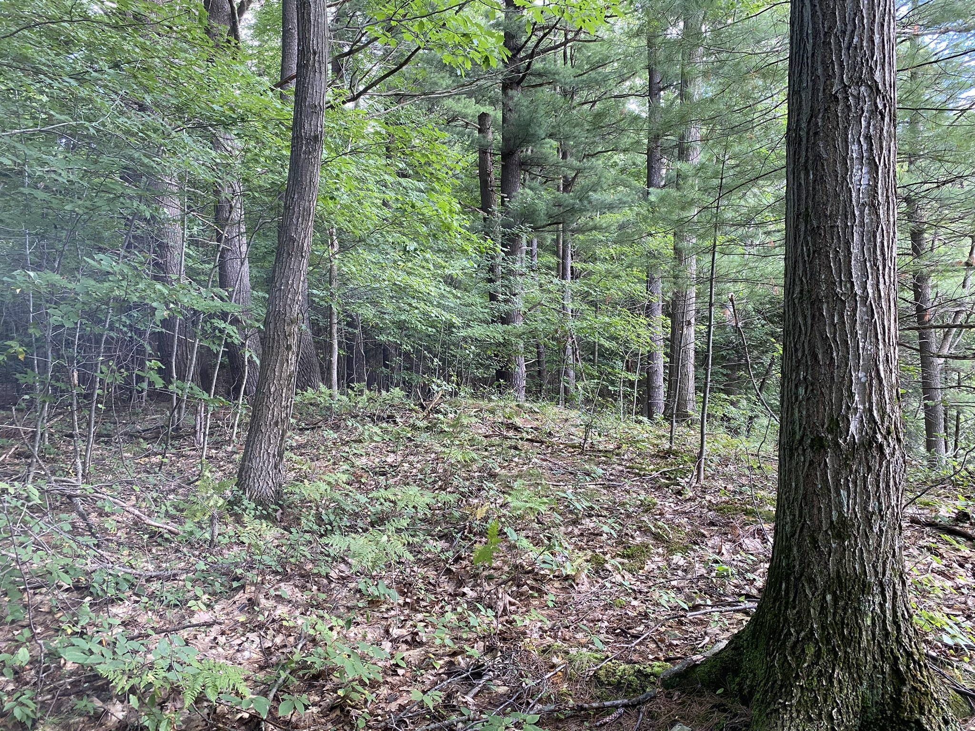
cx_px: 488
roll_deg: -0.2
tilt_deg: +0.0
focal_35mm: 26
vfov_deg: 53.1
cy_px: 366
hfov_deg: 67.3
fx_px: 732
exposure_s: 1/60
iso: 125
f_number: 1.8
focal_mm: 4.25
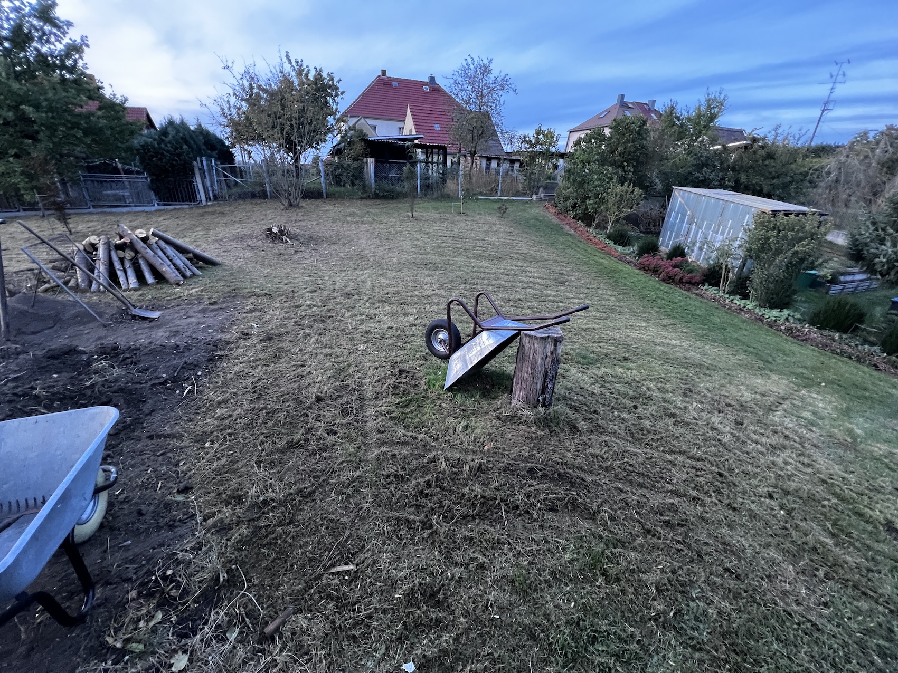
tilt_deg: -24.3
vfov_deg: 89.9
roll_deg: -2.6
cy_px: 336
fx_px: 337
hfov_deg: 106.2
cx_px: 449
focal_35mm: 13
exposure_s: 1/60
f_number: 1.8
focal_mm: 1.57
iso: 400
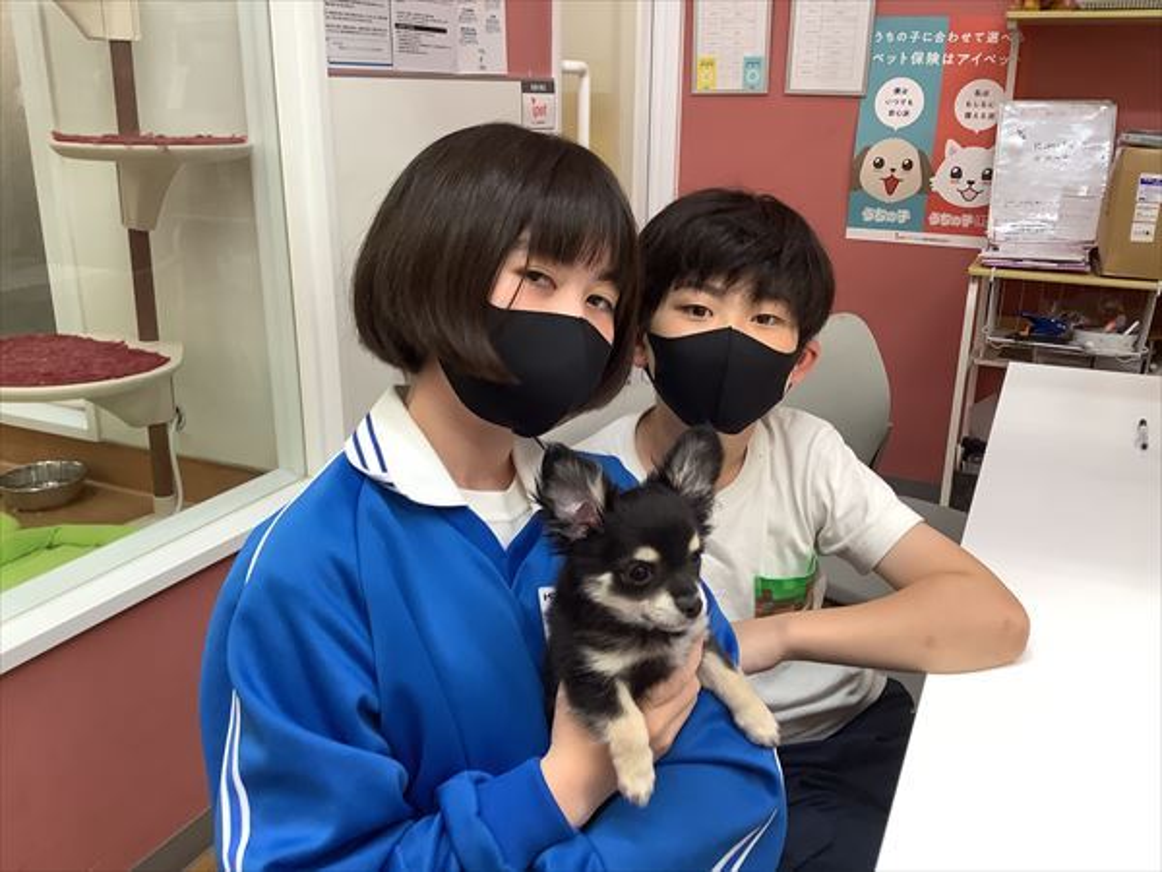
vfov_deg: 45.4
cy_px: 436
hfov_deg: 58.4
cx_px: 581
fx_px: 1041
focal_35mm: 31
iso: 80
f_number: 2.4
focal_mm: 3.3
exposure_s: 1/50
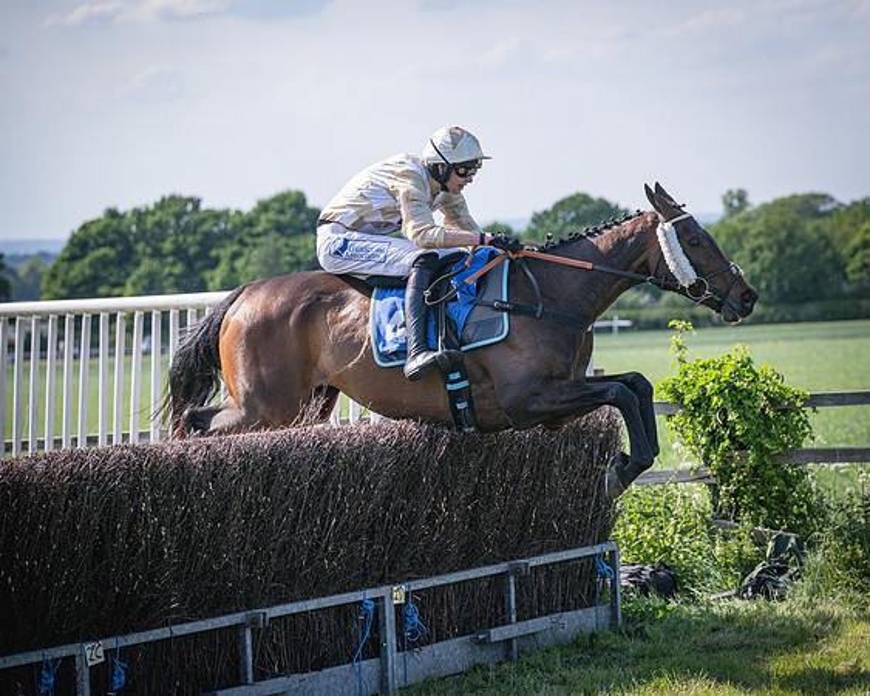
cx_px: 492
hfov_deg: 16.5
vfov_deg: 13.2
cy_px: 346
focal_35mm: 117
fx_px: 3001
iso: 400
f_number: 4
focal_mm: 101
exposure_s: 1/3200
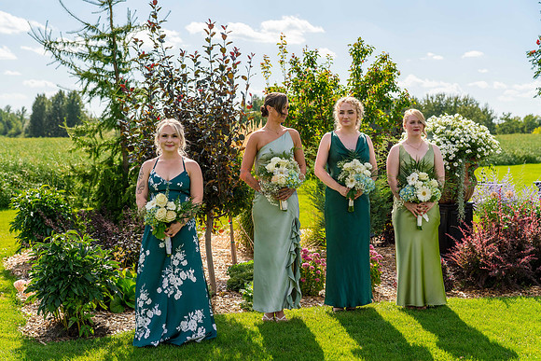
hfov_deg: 38.9
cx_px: 270
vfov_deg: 26.5
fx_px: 767
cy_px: 180
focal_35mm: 51
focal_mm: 51
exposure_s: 1/2500
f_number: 4
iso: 400
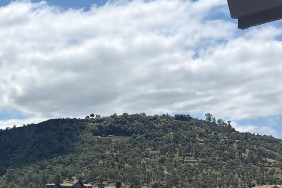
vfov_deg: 16.7
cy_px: 215
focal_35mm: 79
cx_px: -40
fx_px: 619
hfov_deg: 23.8
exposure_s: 1/6329
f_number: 1.6
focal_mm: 5.96
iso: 50
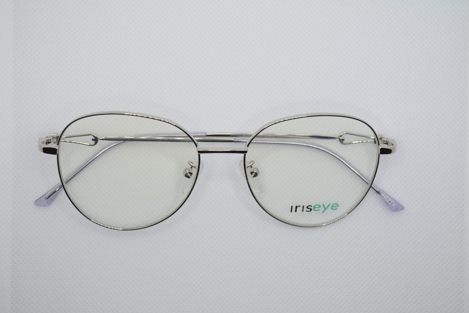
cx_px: 234
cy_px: 156
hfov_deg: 37.8
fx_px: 684
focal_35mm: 52
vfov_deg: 25.8
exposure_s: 1/125
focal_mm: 35
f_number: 5.6
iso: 200
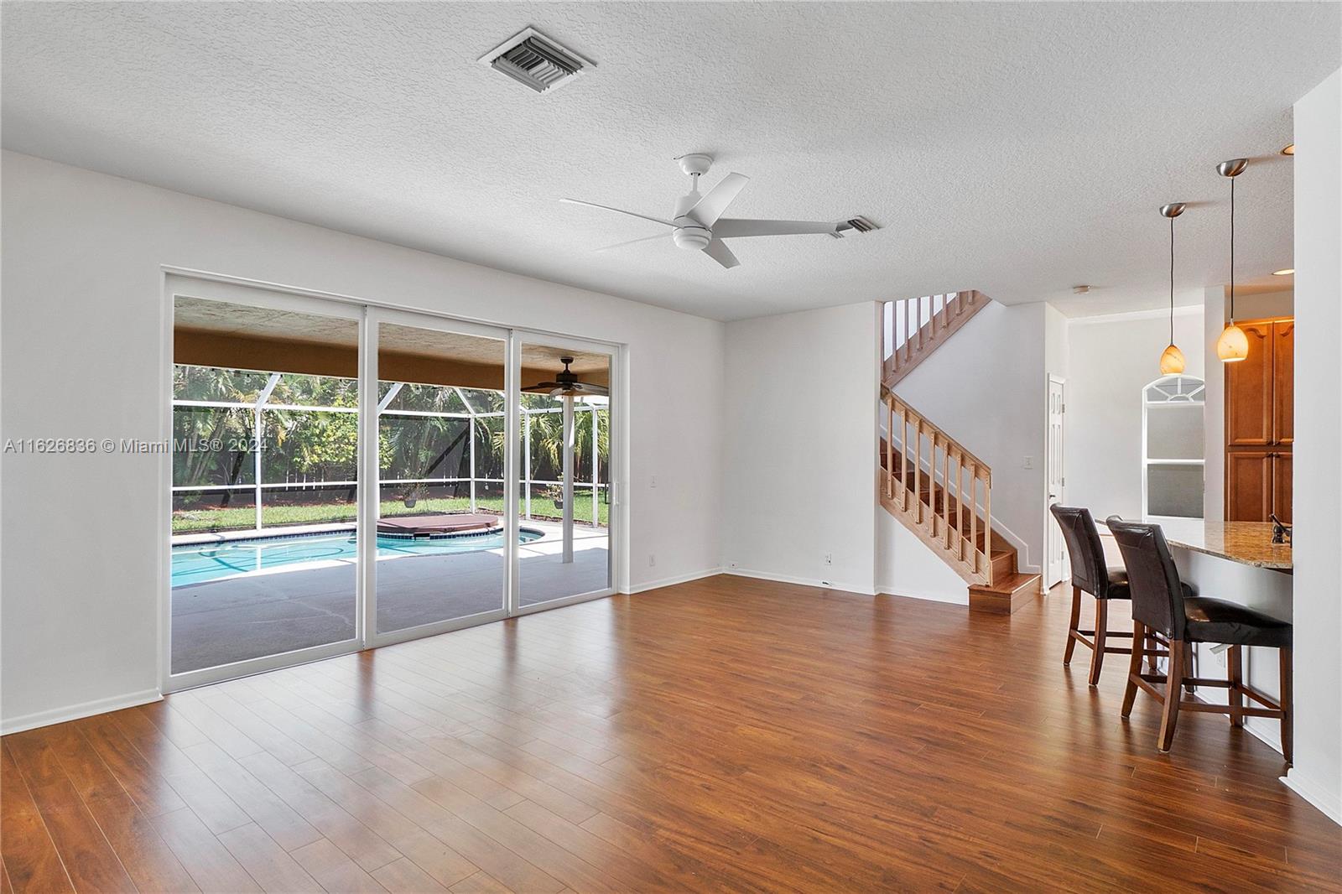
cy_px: 447
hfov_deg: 90.0
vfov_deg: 67.4
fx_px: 671
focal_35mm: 18
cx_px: 671
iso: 160
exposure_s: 1/10
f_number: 11
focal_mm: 12
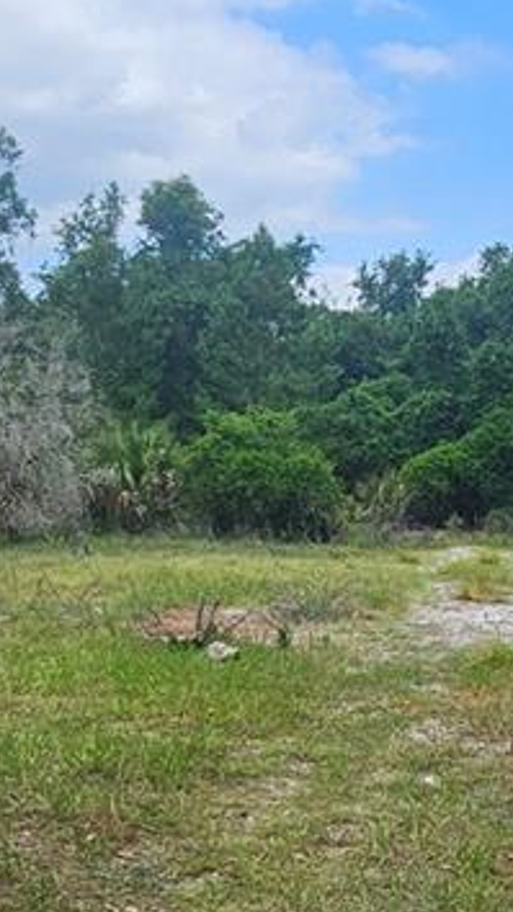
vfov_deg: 41.5
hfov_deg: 24.8
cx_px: 353
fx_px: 1161
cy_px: 693
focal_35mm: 48
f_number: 2.2
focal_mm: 2.2
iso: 50
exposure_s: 1/2054
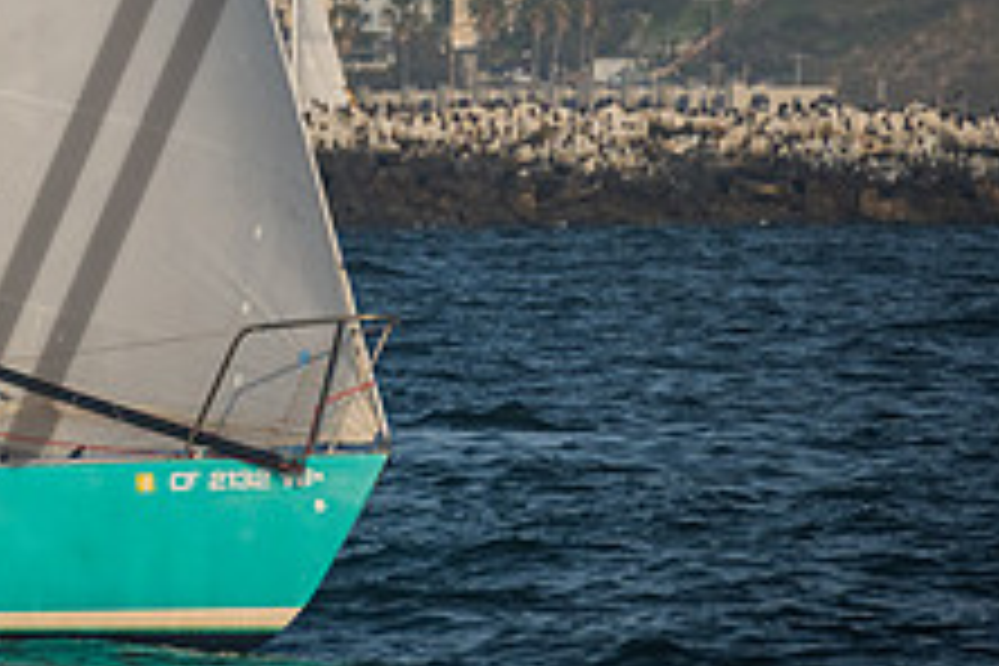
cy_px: -155
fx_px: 14956
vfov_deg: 2.5
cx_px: -270
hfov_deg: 3.8
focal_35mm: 539
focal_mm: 200
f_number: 6.3
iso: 400
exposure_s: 1/1600
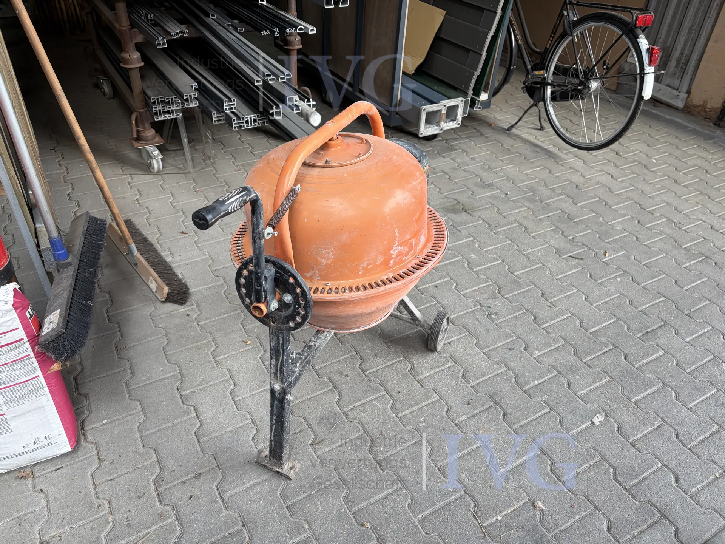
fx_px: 545
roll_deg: -0.8
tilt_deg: -36.1
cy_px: 272
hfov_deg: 67.3
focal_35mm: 26
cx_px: 362
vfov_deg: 53.1
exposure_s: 1/100
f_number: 1.6
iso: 40
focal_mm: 5.96
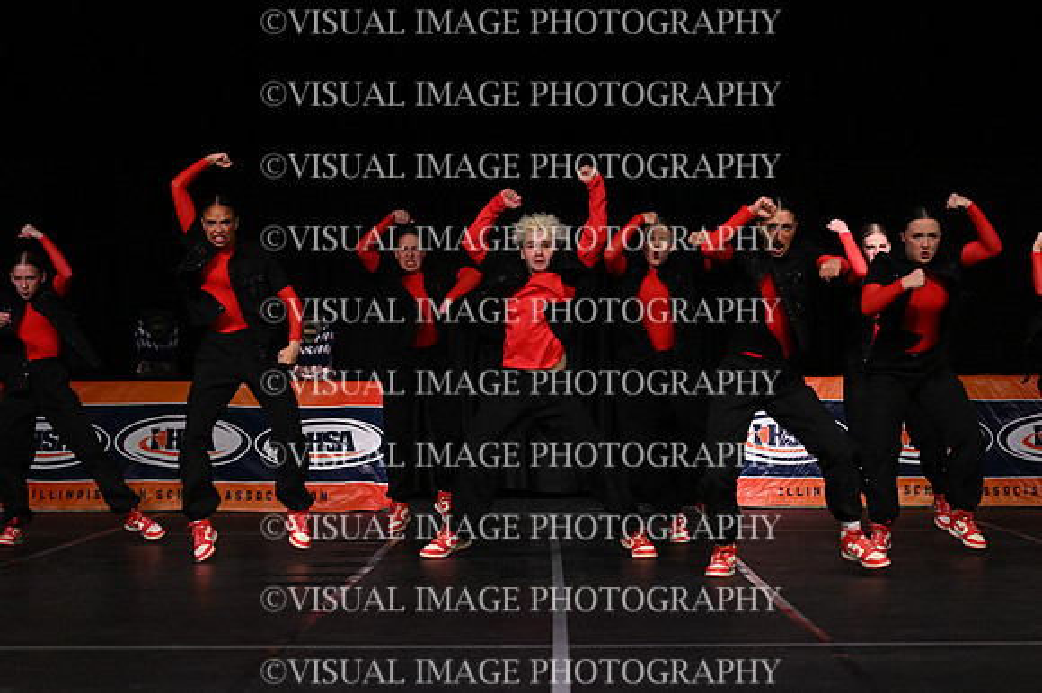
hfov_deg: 15.9
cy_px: 346
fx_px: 3732
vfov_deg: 10.6
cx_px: 521
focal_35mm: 129
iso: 8000
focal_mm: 86
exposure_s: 1/1000
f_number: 4
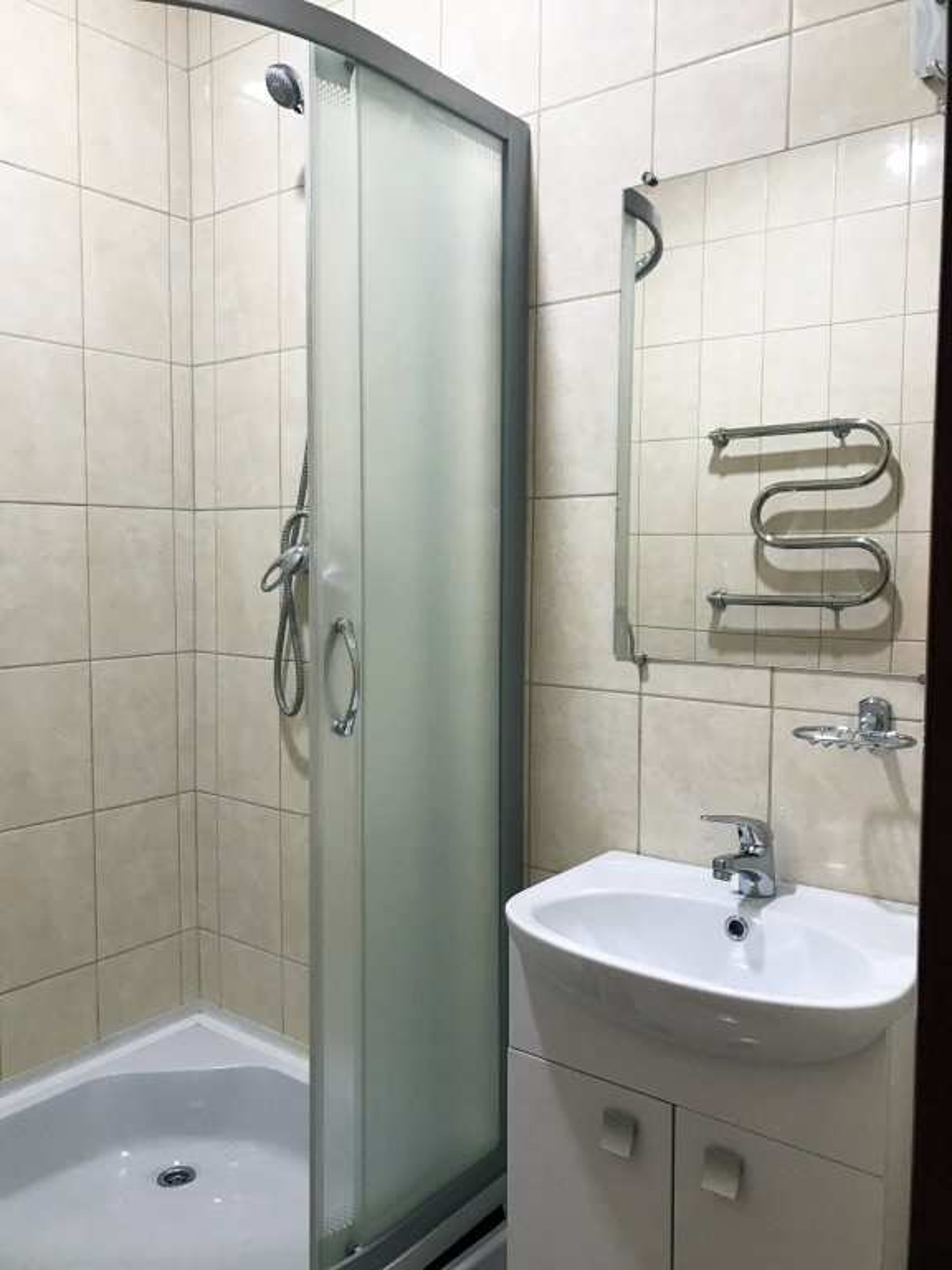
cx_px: 476
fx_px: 1027
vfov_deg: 63.4
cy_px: 635
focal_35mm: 28
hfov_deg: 49.7
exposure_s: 1/17
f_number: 1.8
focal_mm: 3.99
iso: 40
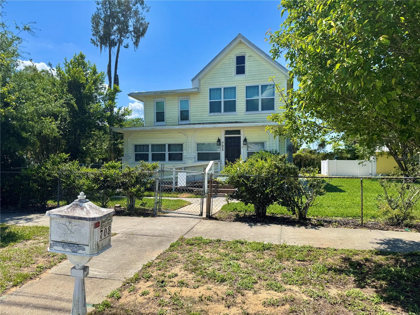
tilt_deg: +1.0
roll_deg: +0.7
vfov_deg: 56.8
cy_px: 158
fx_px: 291
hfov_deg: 71.6
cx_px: 210
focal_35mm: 24
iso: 80
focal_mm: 6.76
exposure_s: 1/4310
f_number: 1.78
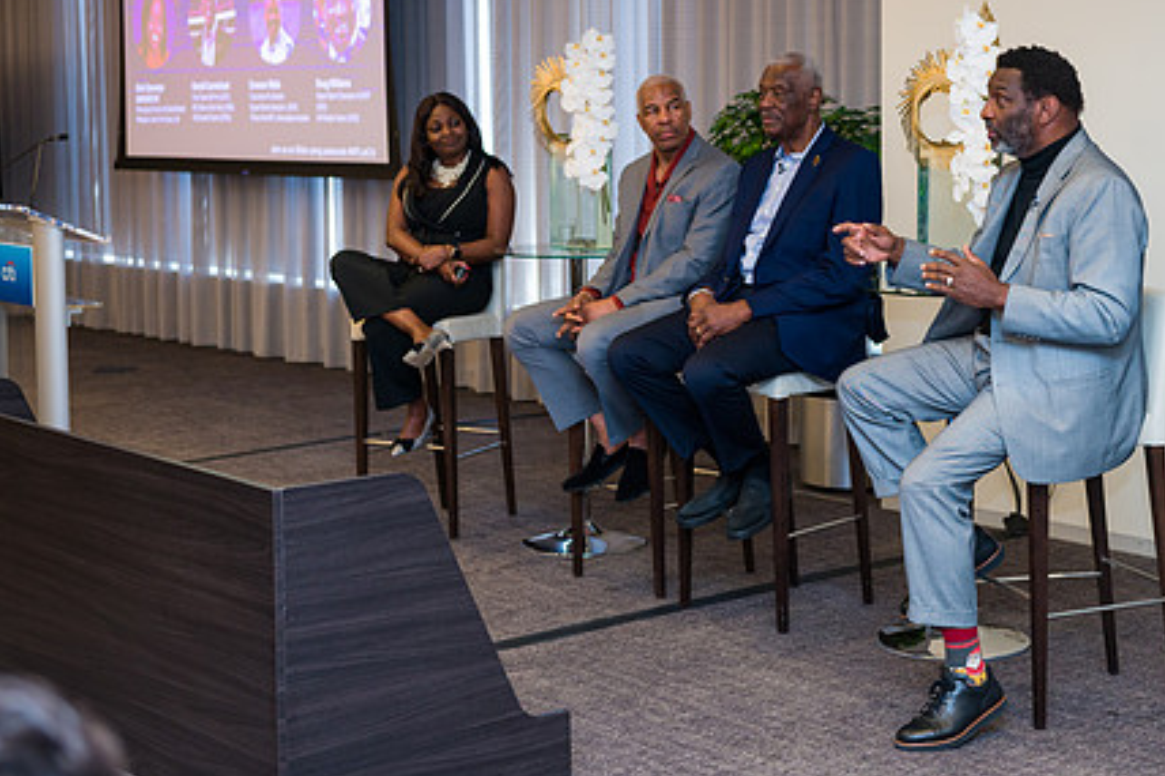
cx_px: 656
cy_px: 286
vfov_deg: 20.9
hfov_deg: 30.9
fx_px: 2103
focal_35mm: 65
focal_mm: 48
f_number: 4
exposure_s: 1/200
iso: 640
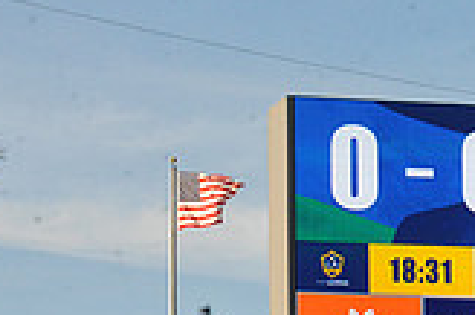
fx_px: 4007
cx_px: 796
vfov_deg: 4.5
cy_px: 243
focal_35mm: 304
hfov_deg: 6.7
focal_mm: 86
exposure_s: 1/1000
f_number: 16
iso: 1600
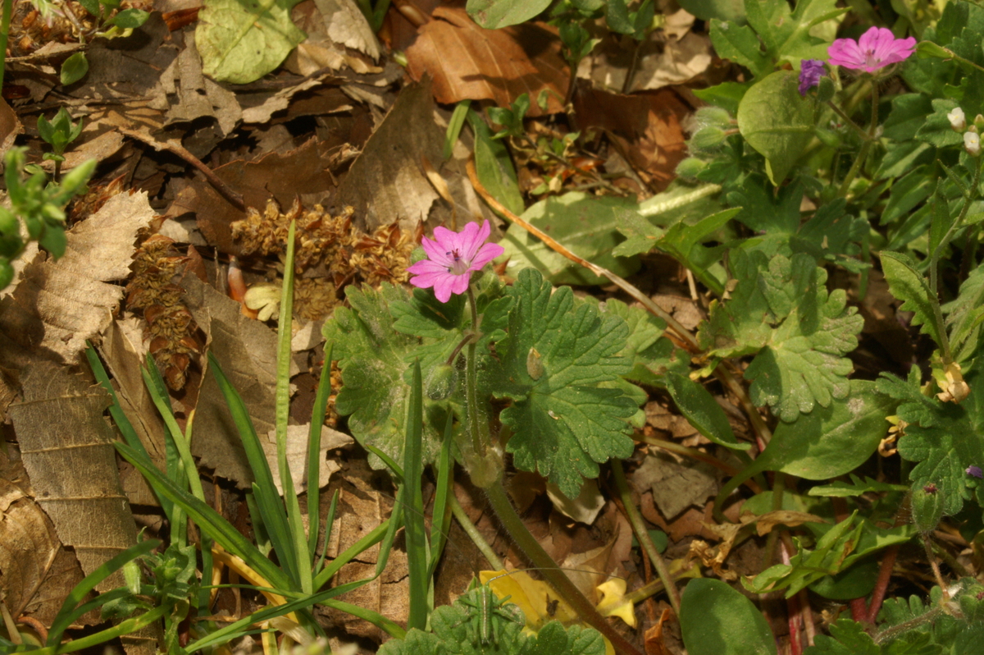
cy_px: 328
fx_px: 3277
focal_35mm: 120
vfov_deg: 11.4
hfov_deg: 17.1
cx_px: 492
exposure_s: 1/125
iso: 400
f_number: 32
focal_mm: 80
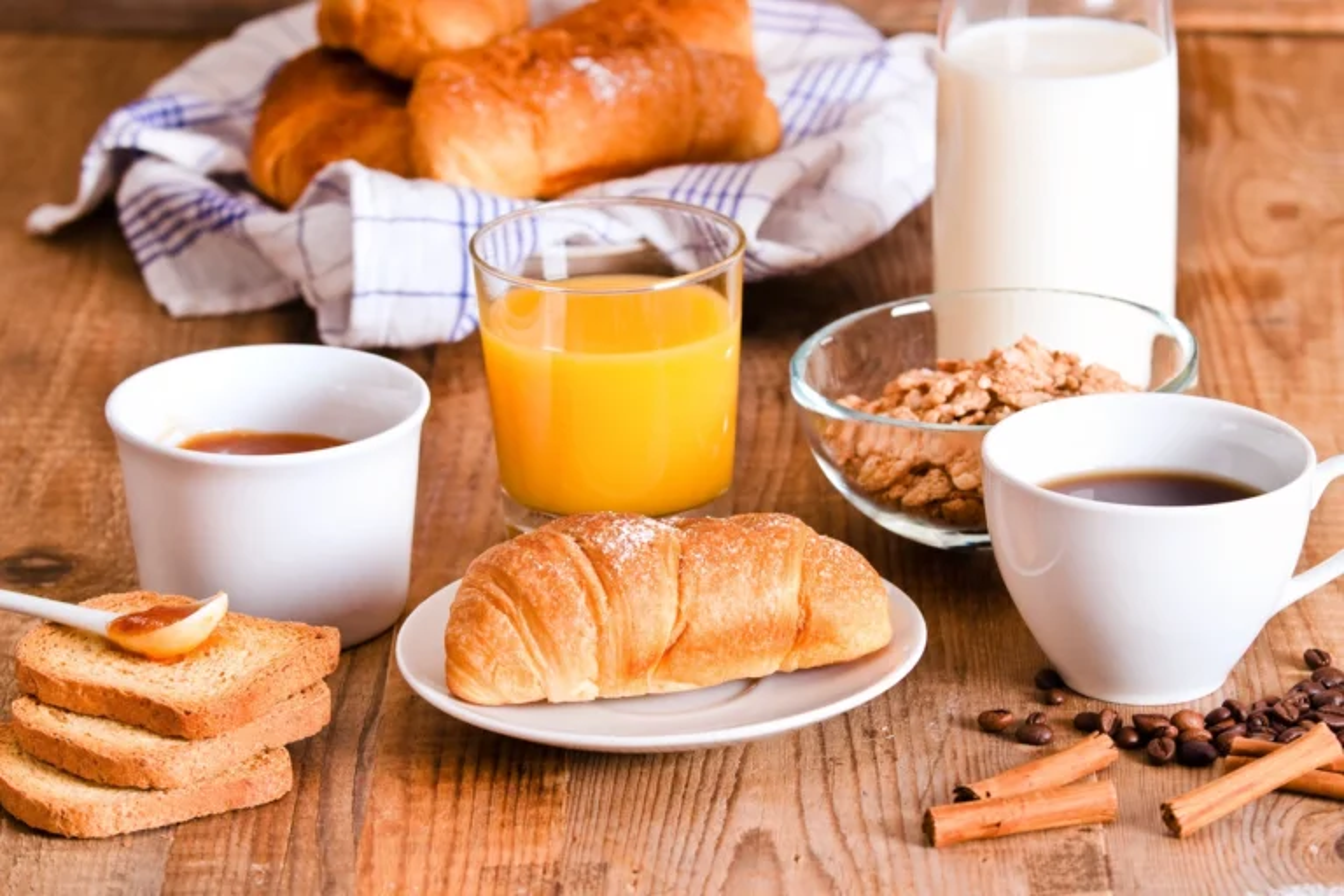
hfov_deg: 15.2
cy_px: 448
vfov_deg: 10.2
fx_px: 5040
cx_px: 672
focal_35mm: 135
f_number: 6.3
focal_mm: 90
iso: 200
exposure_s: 1/125
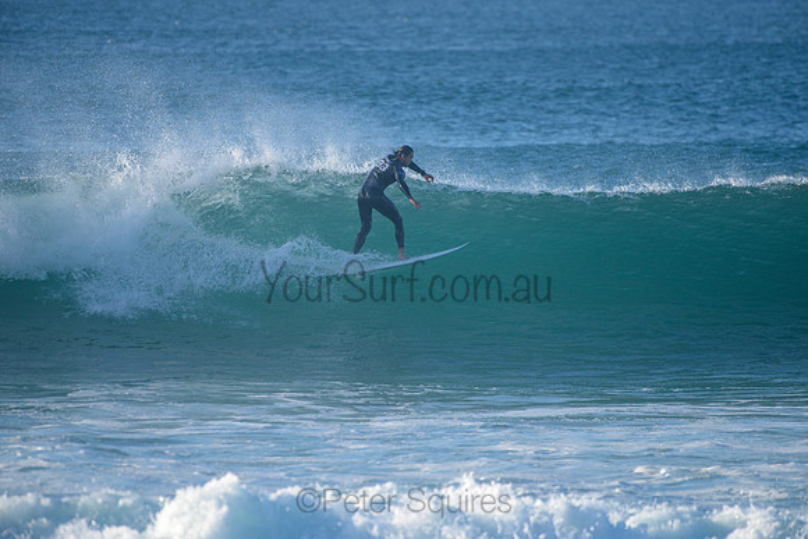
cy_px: 257
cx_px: 405
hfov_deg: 3.8
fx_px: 12115
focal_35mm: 540
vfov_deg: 2.5
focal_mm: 500
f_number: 5.6
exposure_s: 1/2000
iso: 500
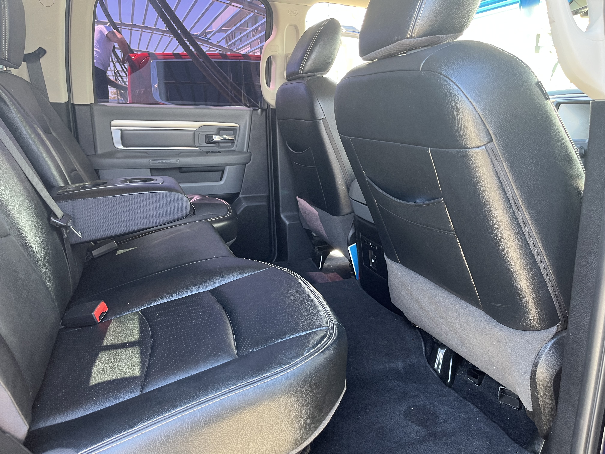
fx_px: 454
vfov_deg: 53.1
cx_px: 302
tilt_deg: -13.4
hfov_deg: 67.3
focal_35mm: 26
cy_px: 227
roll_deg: -1.0
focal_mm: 5.1
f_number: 1.6
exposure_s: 1/63
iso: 125
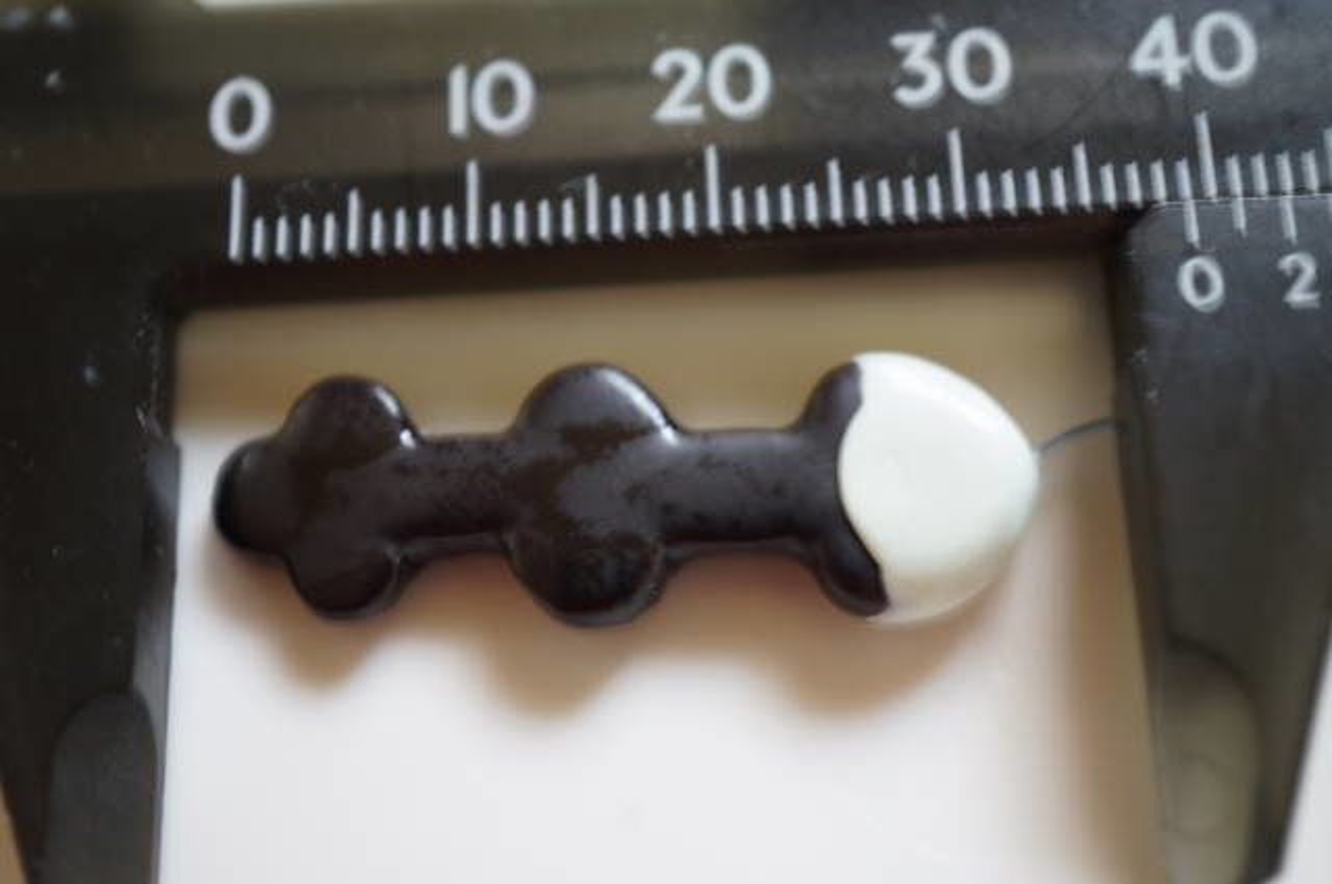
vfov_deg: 29.8
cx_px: 666
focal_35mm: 45
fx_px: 1663
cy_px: 442
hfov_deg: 43.7
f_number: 3.5
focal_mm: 30
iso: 200
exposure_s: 1/3
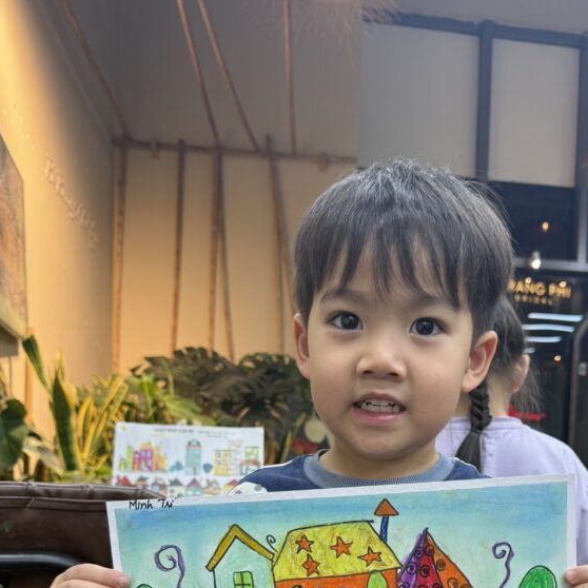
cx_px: 385
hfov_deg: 43.3
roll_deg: -1.5
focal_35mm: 38
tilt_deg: -3.5
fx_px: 730
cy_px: 524
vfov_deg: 40.7
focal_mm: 6.76
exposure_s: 1/100
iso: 100
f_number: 1.78
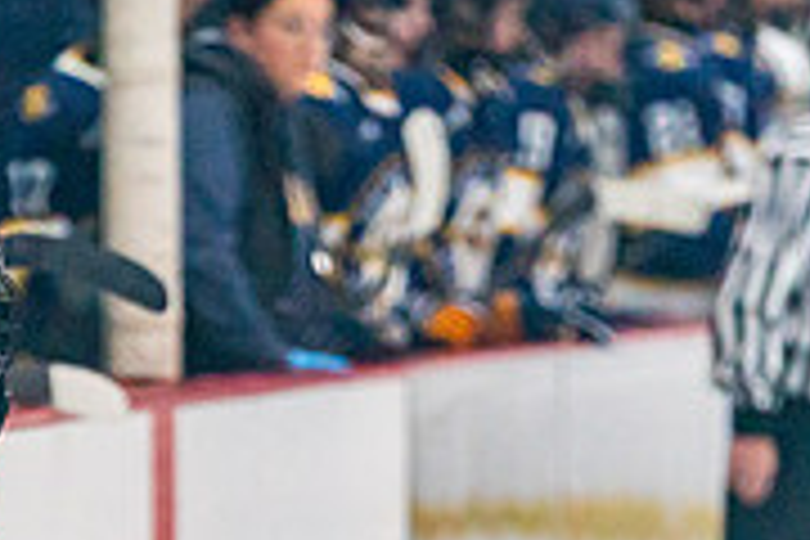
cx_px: -161
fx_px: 17346
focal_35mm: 771
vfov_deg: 1.8
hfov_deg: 2.7
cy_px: 852
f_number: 2.8
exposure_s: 1/1250
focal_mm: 200
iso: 3200
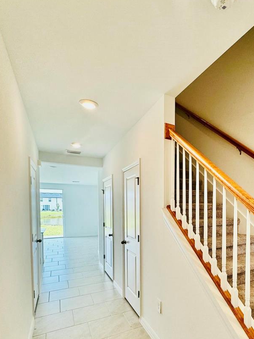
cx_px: 179
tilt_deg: -1.9
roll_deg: +1.0
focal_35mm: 21
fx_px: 205
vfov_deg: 77.3
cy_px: 215
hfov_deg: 61.1
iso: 64
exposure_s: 1/120
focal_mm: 2.22
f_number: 2.2
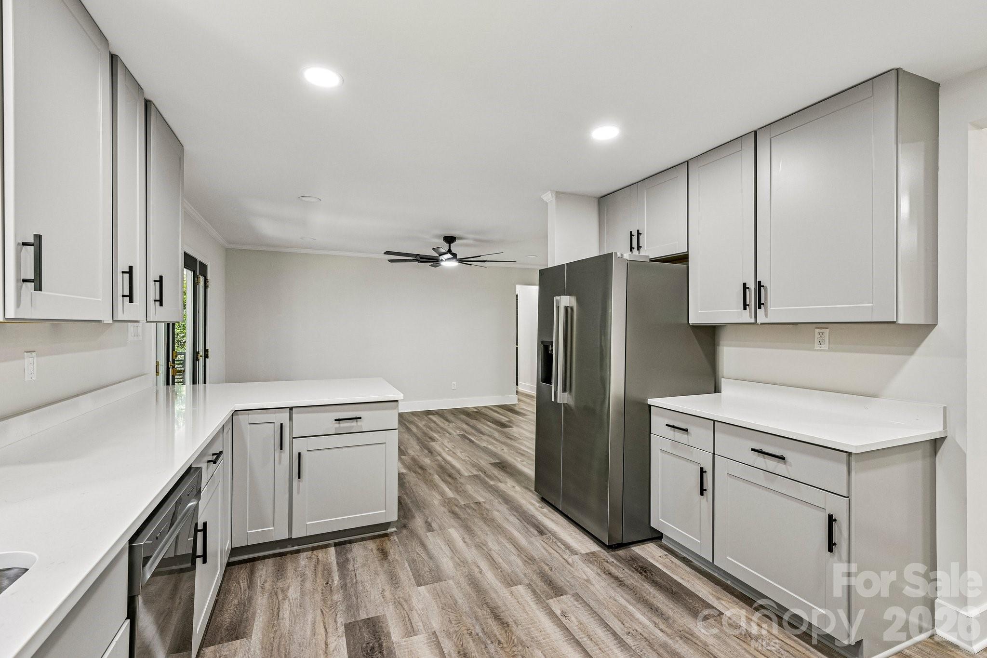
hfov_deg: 98.5
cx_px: 494
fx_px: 425
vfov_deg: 75.5
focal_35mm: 16
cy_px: 329
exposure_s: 1/15
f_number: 8
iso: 400
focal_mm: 15.5
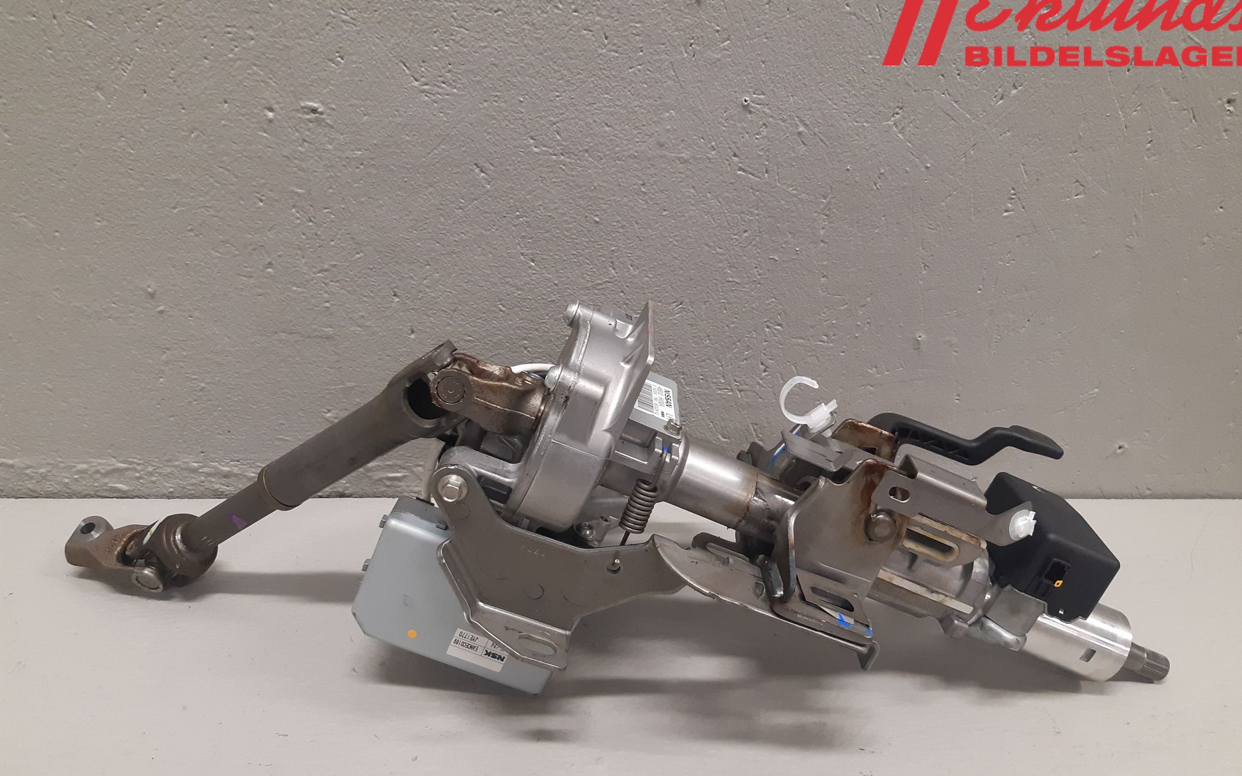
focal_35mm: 28
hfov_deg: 66.5
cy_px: 435
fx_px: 948
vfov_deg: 44.5
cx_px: 630
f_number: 1.7
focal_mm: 3.93
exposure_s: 1/50
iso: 160
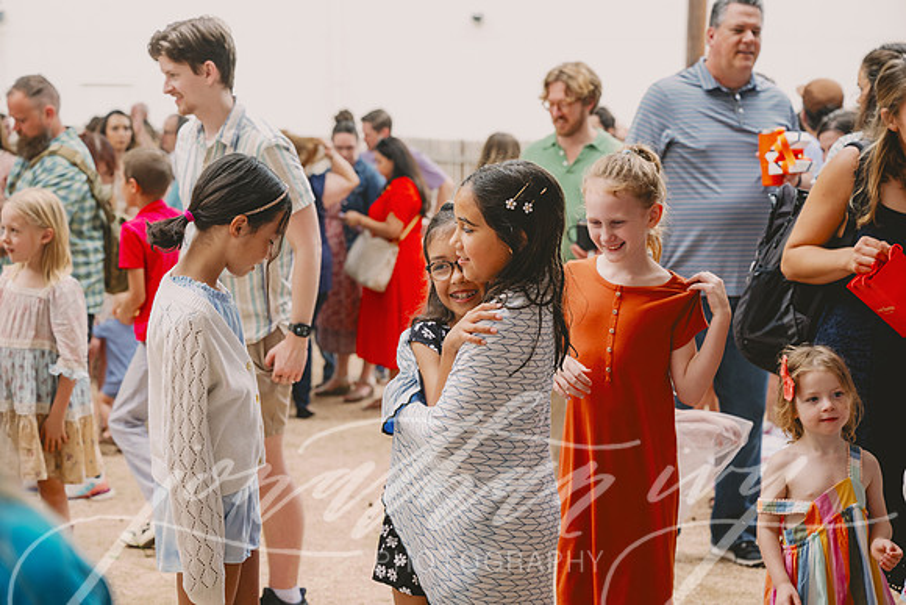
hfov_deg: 28.8
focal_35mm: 70
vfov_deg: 19.5
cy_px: 302
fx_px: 1762
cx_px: 453
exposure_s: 1/640
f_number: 4.5
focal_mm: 70
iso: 1250
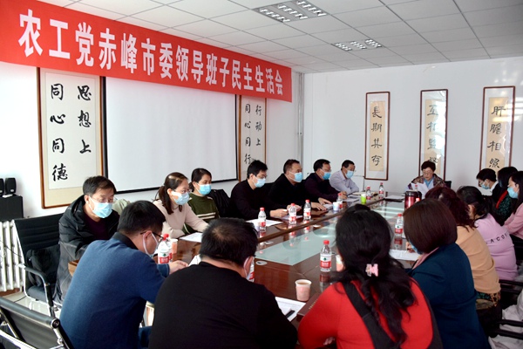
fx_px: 392
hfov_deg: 67.4
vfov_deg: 47.9
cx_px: 262
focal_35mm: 27
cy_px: 174
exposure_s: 1/160
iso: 400
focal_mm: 18
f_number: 3.5
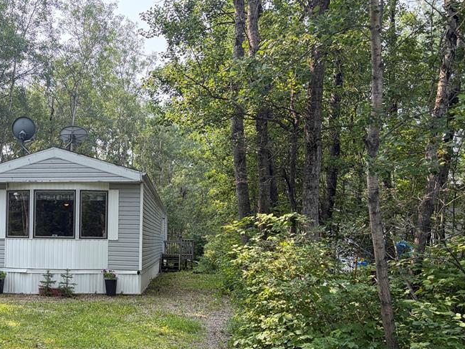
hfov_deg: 43.8
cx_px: 101
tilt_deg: +2.3
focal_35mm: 41
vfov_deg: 34.9
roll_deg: -1.2
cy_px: 223
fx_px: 551
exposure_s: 1/739
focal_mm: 5.96
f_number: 1.6
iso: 64
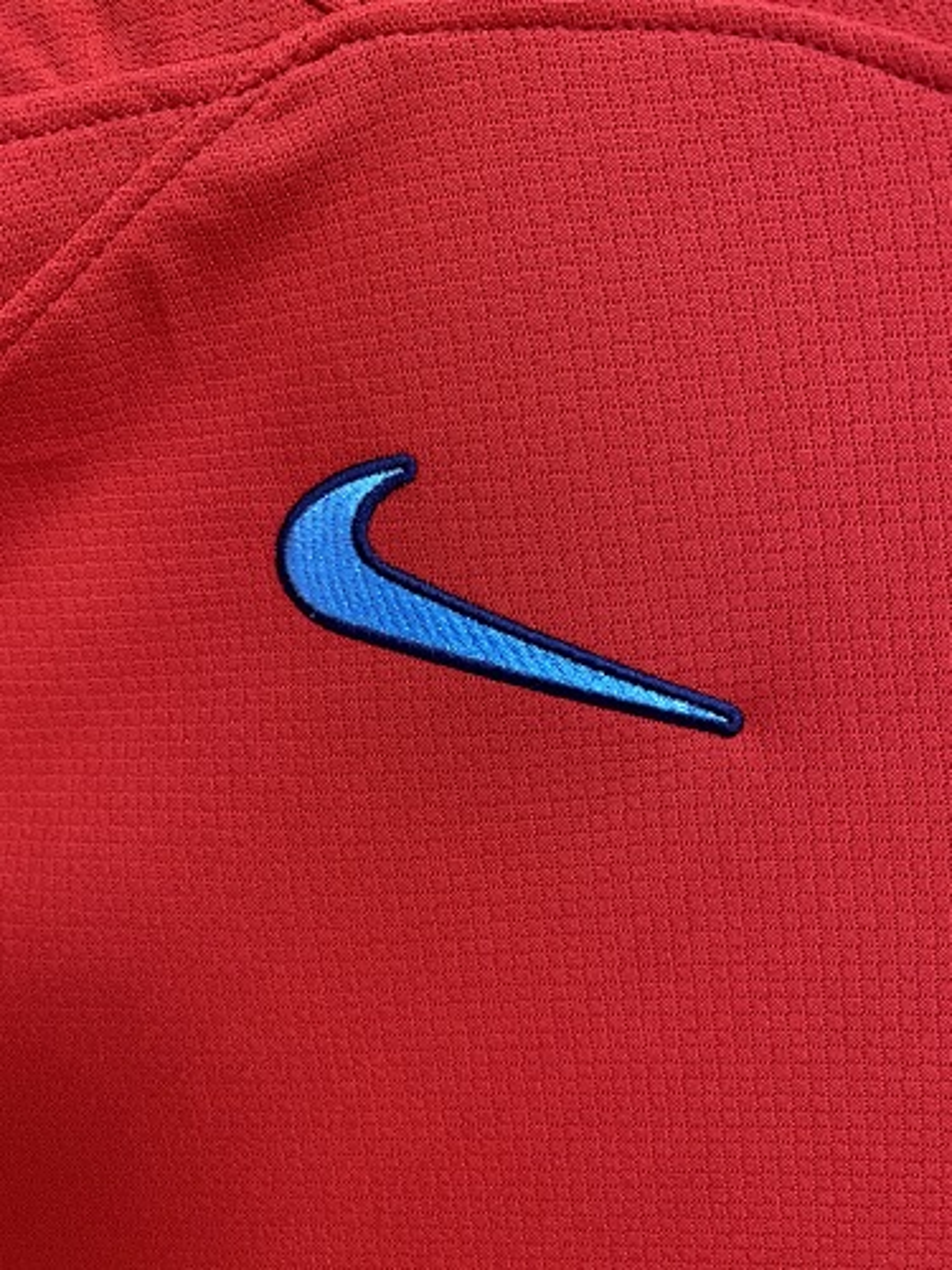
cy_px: 635
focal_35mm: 26
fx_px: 953
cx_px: 476
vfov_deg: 67.3
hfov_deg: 53.1
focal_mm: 4.25
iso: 320
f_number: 1.8
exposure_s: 1/33
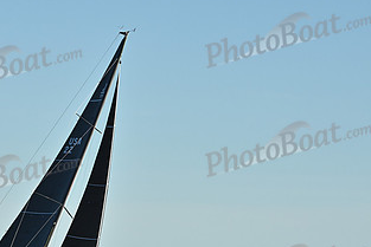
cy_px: 224
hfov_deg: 7.4
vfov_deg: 4.9
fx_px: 2866
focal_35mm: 278
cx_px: 145
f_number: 10
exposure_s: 1/1250
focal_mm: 150
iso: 320
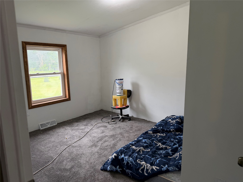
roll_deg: +0.3
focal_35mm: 24
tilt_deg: -10.2
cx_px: 122
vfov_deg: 56.8
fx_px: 168
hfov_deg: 71.6
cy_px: 91
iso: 64
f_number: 1.78
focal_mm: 6.76
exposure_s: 1/124
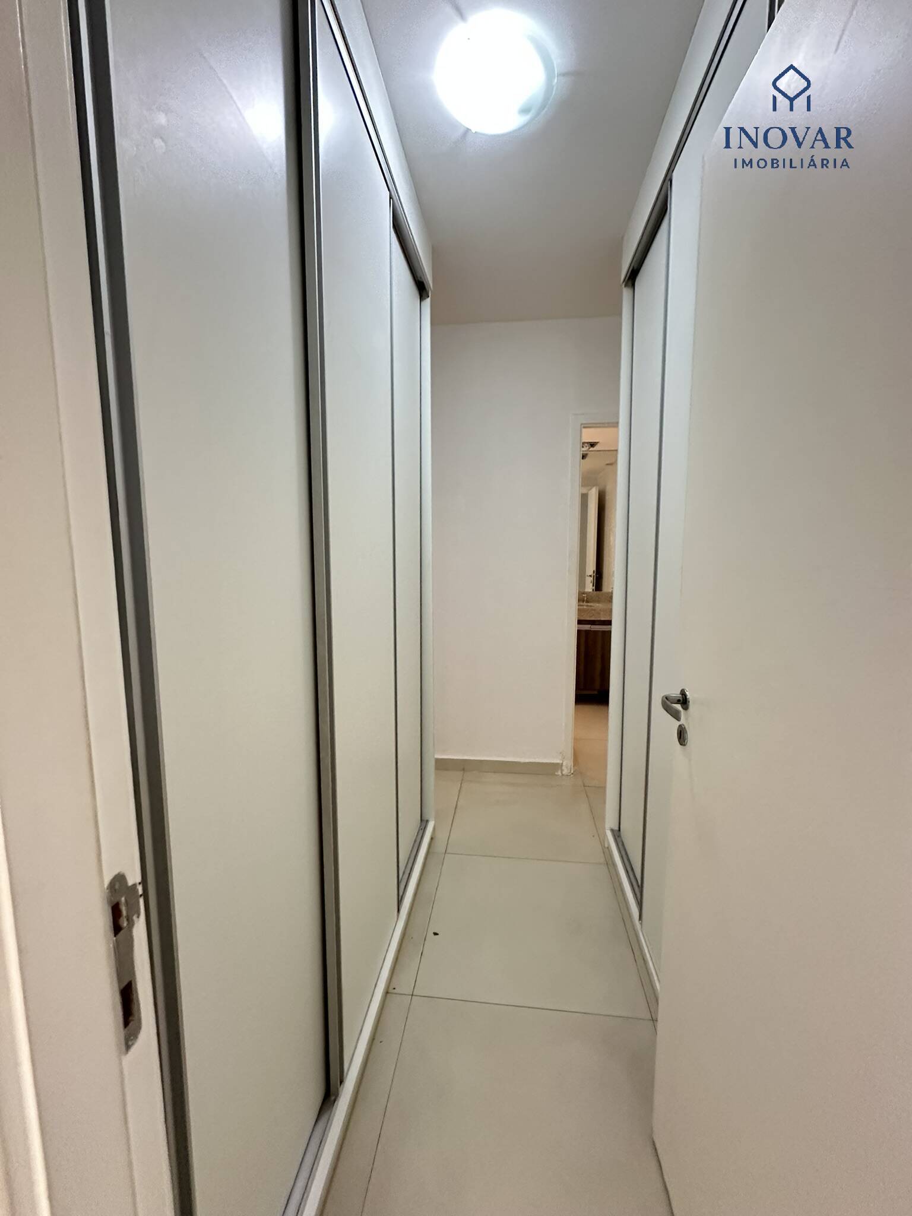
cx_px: 456
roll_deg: -0.8
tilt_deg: -7.4
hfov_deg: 85.7
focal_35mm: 14
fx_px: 492
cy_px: 608
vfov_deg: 102.1
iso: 320
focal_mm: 2.22
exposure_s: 1/60
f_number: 2.2
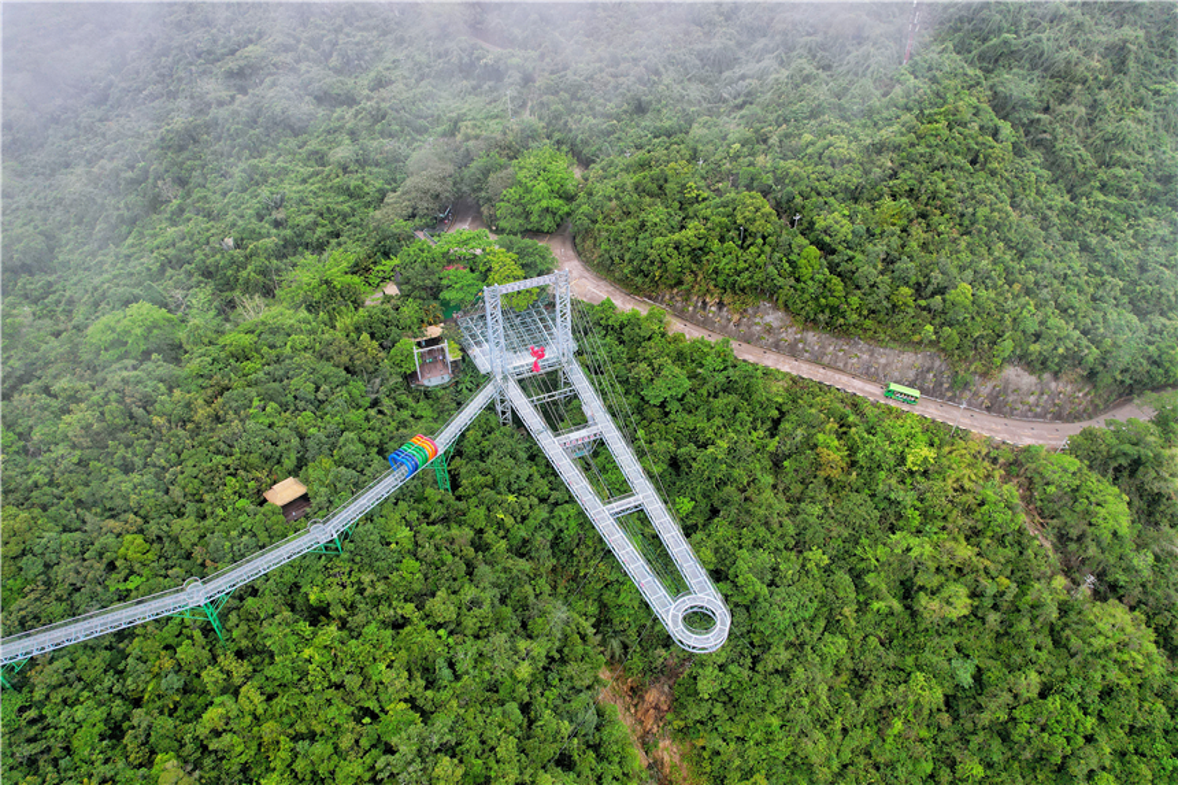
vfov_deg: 57.2
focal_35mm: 22
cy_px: 392
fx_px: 720
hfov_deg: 78.6
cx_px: 589
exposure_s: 1/725
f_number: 2.8
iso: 100
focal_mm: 8.38
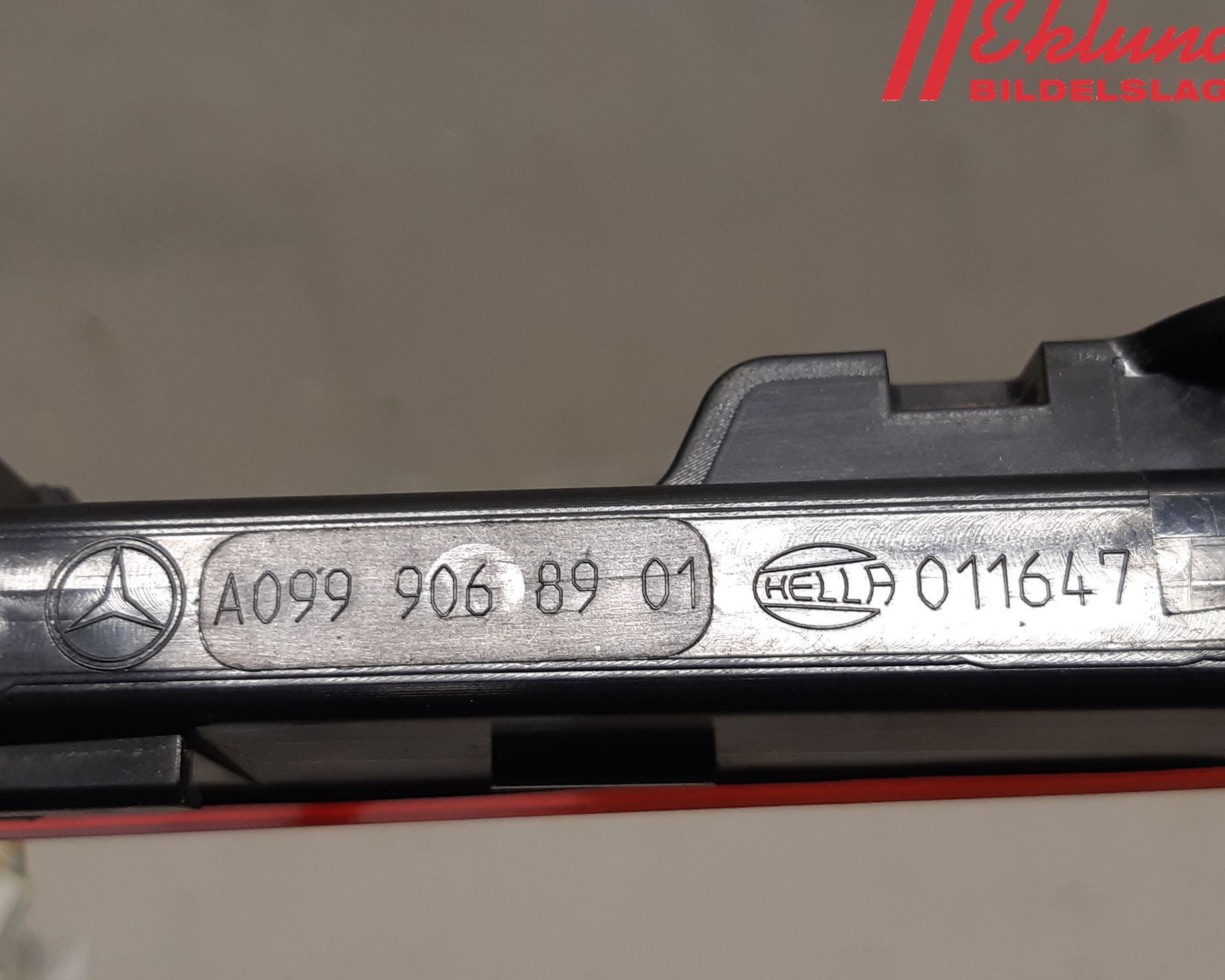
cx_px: 611
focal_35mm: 28
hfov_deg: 62.2
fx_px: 1015
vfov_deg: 51.5
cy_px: 496
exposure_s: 1/50
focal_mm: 3.93
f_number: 1.7
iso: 80
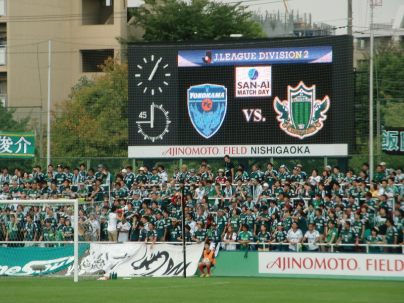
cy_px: 152
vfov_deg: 6.2
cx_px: 202
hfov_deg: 8.2
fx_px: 2801
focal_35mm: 240
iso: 160
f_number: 5.8
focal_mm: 43
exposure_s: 1/250
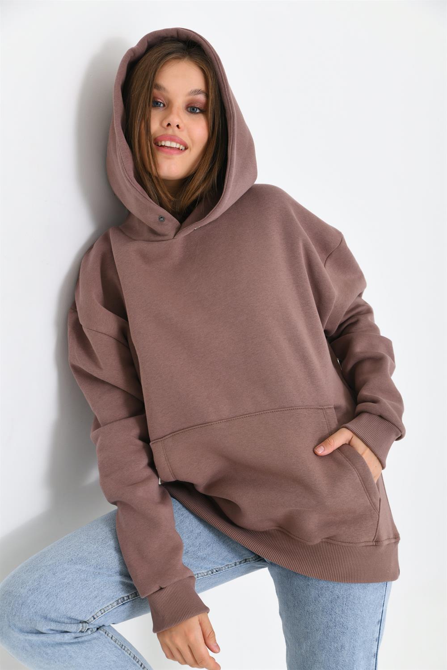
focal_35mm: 48
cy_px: 335
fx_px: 894
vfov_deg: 41.1
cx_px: 224
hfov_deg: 28.1
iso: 100
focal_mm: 48
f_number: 5.6
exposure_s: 1/125
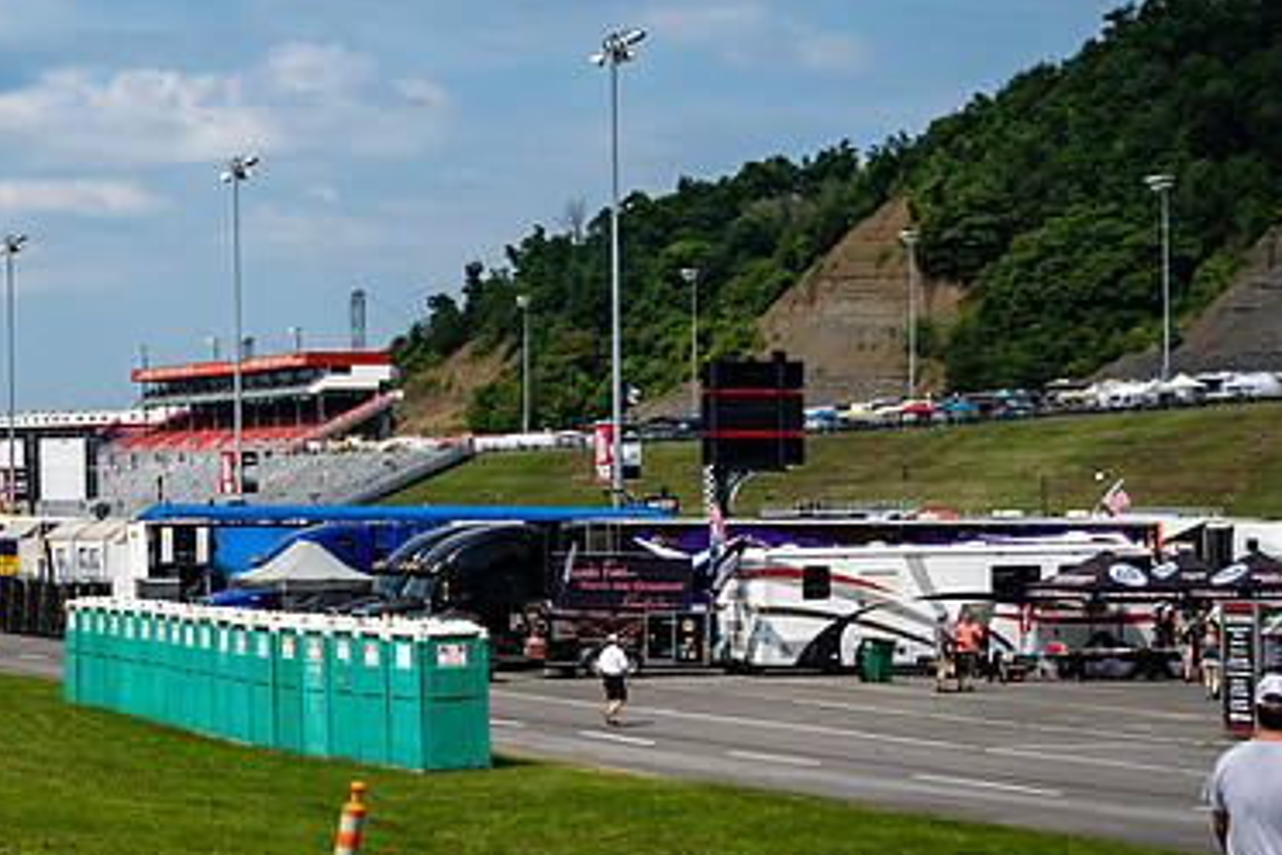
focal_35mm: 97
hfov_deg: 20.8
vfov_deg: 14.1
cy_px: 466
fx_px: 3454
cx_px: 292
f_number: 4.5
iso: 100
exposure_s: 1/2500
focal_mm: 32
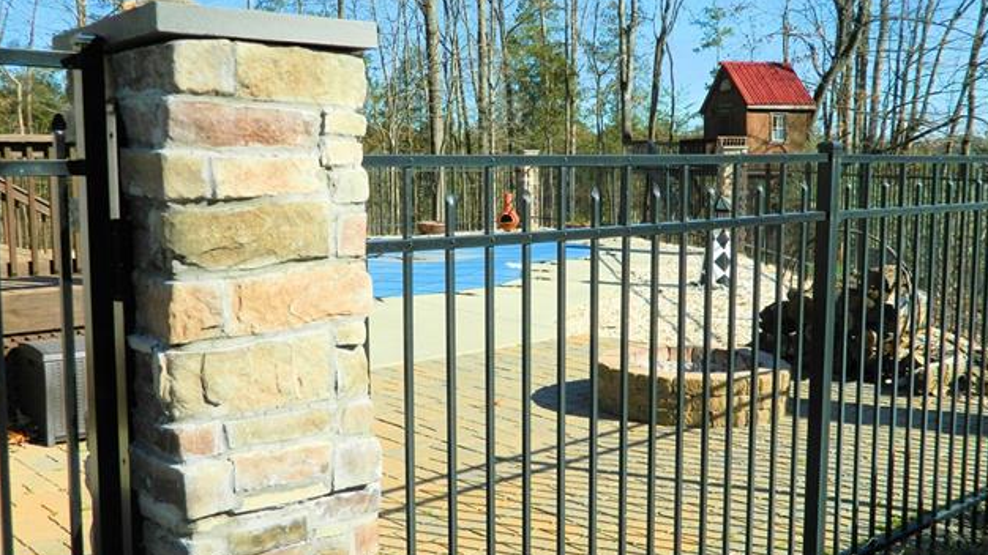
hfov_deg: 51.6
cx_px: 489
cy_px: 273
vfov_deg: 30.4
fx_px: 1022
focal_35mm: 39
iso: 80
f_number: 3.3
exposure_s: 1/800
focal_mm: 6.2
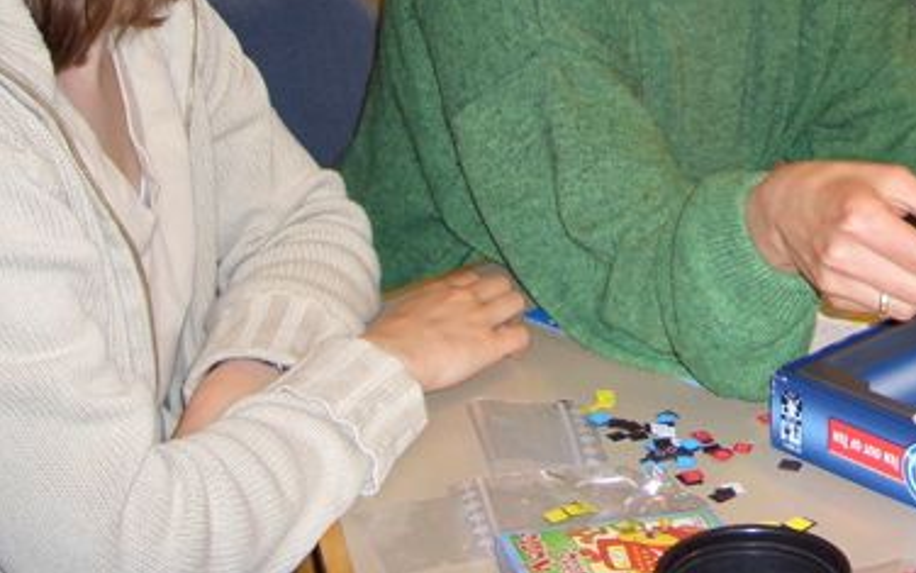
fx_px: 1972
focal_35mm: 79
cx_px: 736
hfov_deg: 25.7
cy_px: -59
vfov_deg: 16.0
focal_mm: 5.8
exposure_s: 1/60
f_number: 2.6
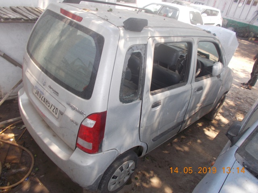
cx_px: 129
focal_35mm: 26
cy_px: 96
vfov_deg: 53.1
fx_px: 194
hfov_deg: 67.3
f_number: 3.2
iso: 80
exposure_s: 1/200
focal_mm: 4.6
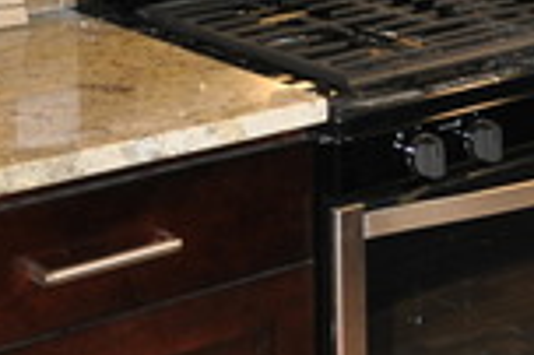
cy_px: -107
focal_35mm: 114
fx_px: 1689
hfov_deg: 17.8
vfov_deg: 11.7
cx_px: 425
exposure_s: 1/60
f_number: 3.5
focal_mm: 18
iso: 800
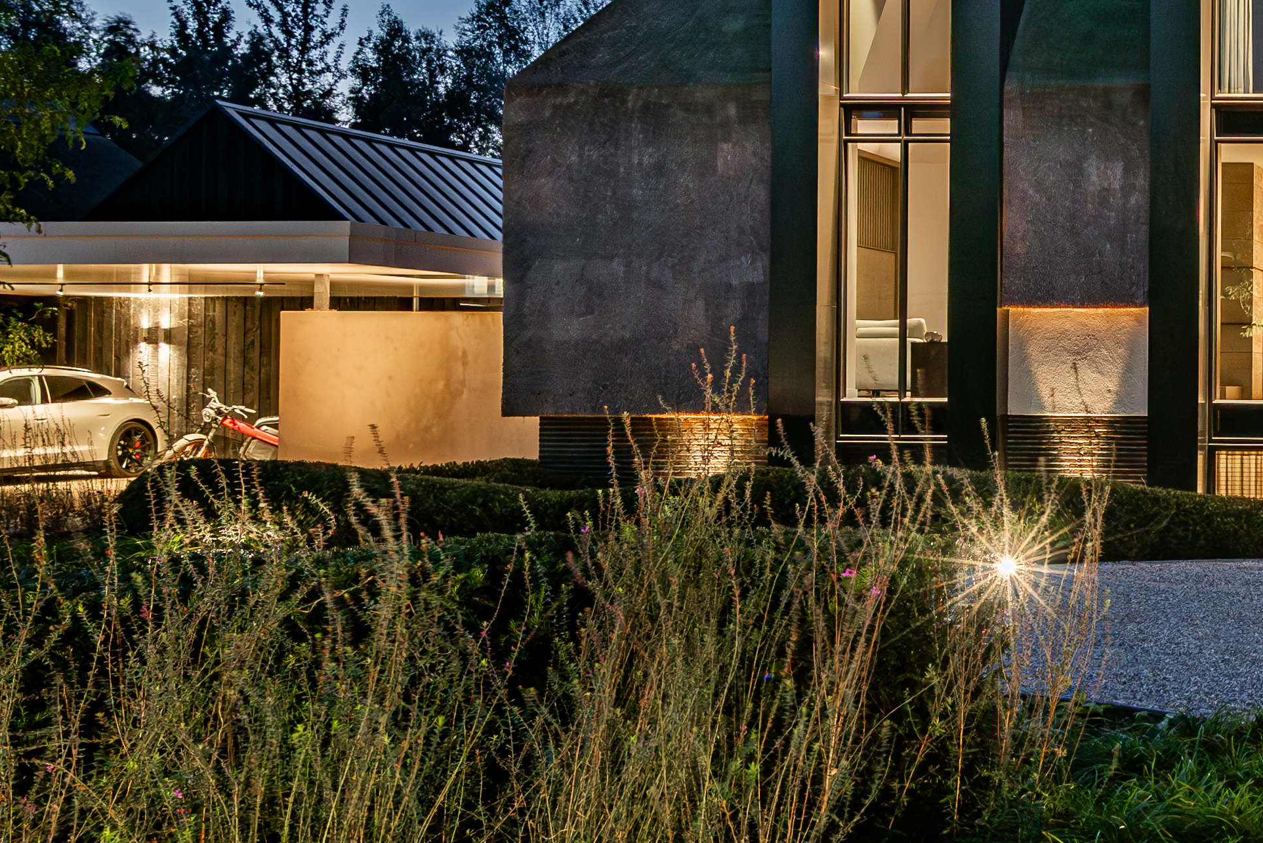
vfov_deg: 27.0
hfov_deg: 33.3
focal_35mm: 50
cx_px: 1463
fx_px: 1755
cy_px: 351
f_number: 8
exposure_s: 1/1.67
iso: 400
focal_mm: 16
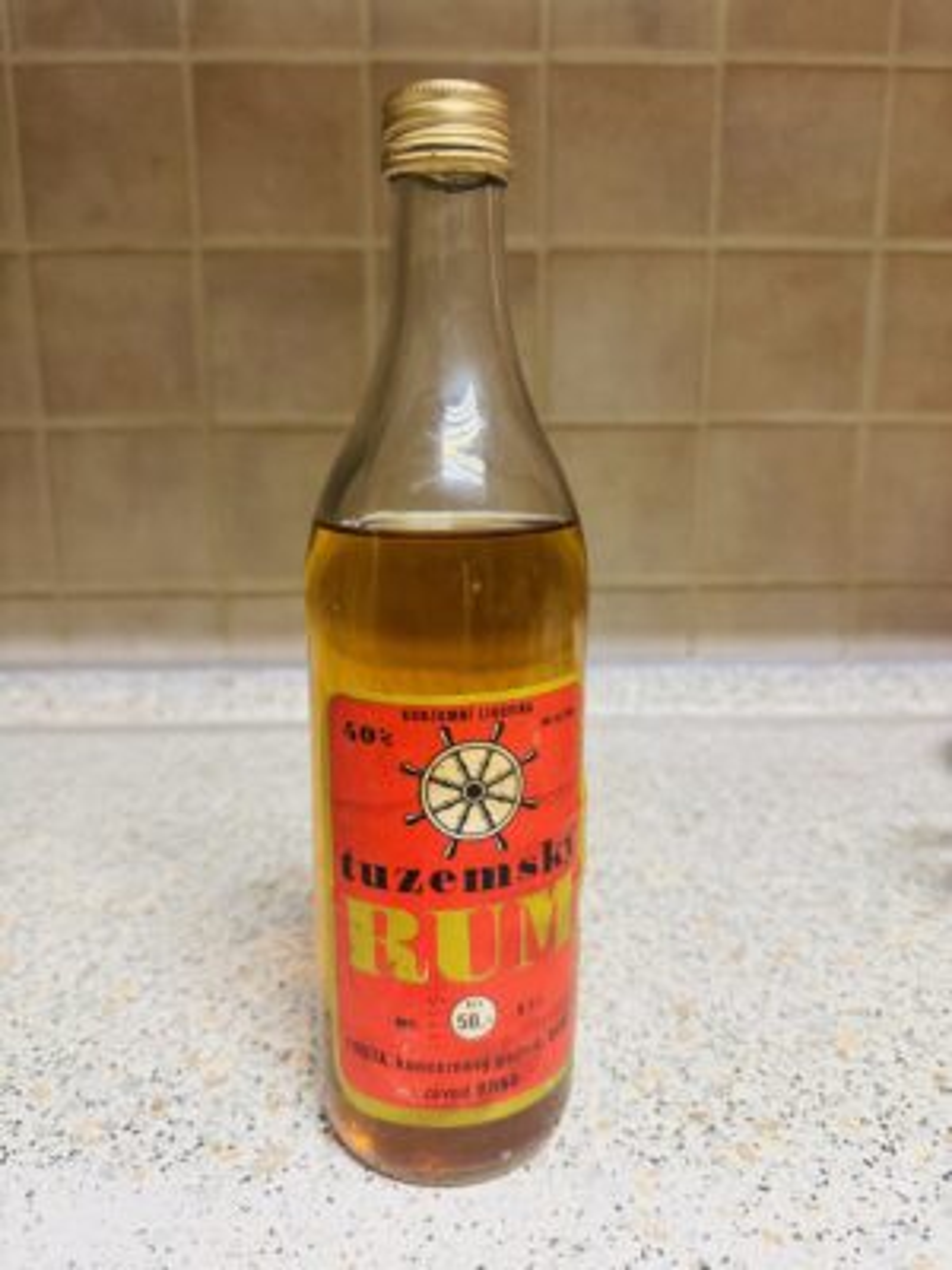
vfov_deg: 71.6
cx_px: 476
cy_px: 635
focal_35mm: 24
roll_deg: -0.7
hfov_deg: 56.8
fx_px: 880
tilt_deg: -13.1
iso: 320
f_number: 1.78
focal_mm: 6.76
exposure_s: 1/50
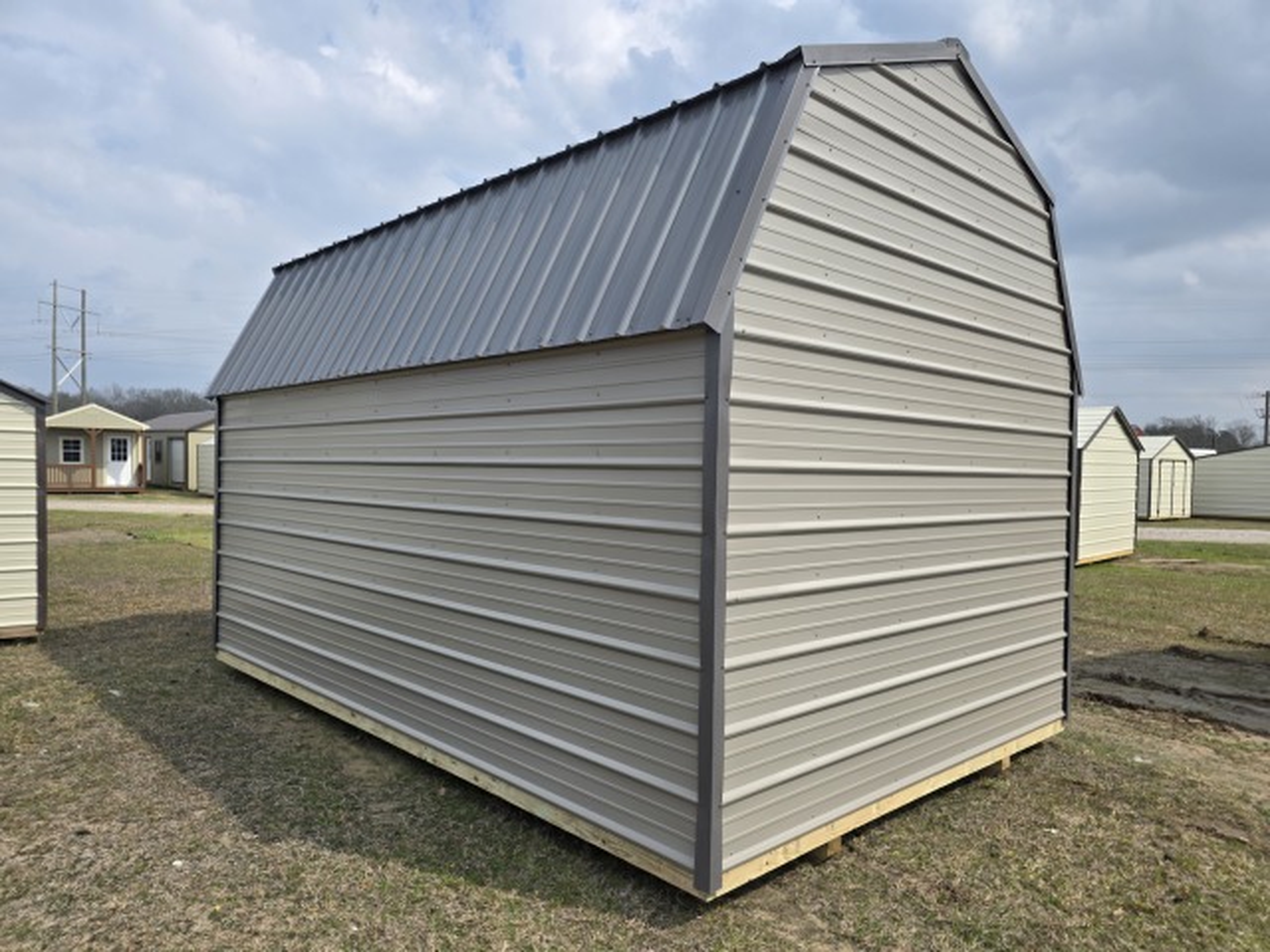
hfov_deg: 73.9
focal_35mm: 23
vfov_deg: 58.9
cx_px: 635
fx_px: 844
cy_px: 476
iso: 80
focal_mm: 6.3
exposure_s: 1/5778
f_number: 1.7
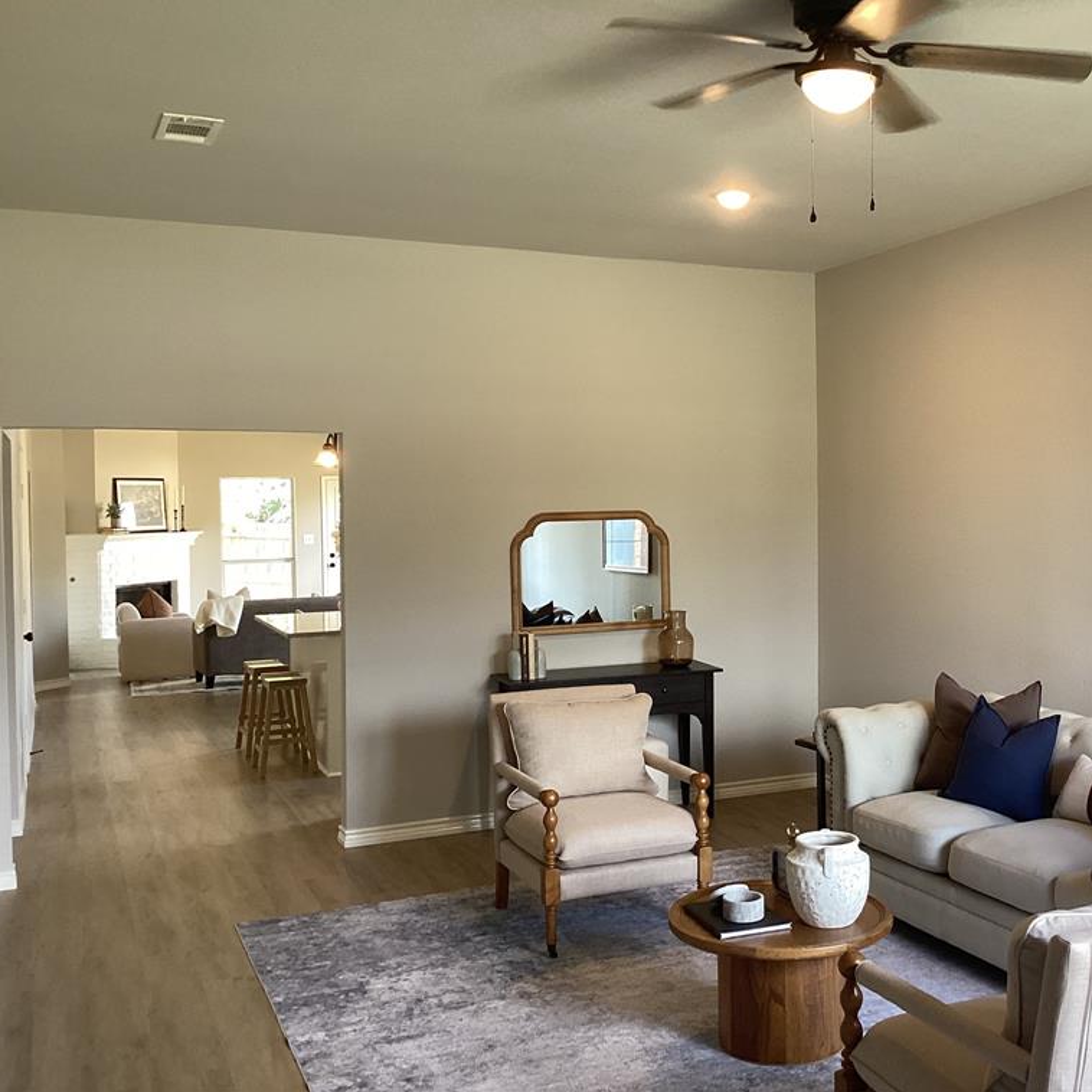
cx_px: 726
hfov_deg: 44.3
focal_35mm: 37
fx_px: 1321
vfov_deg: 44.9
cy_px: 542
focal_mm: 3.3
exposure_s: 1/60
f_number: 2.4
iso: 125
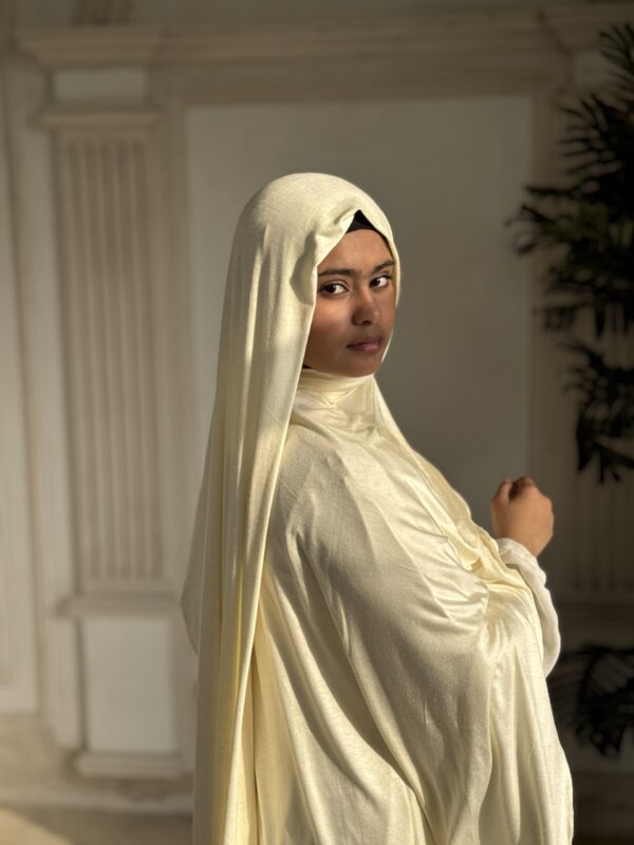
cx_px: 317
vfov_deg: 39.7
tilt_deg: -8.8
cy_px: 422
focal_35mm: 48
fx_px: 1172
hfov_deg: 30.3
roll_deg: +1.1
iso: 64
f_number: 1.78
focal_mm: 6.76
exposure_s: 1/2252
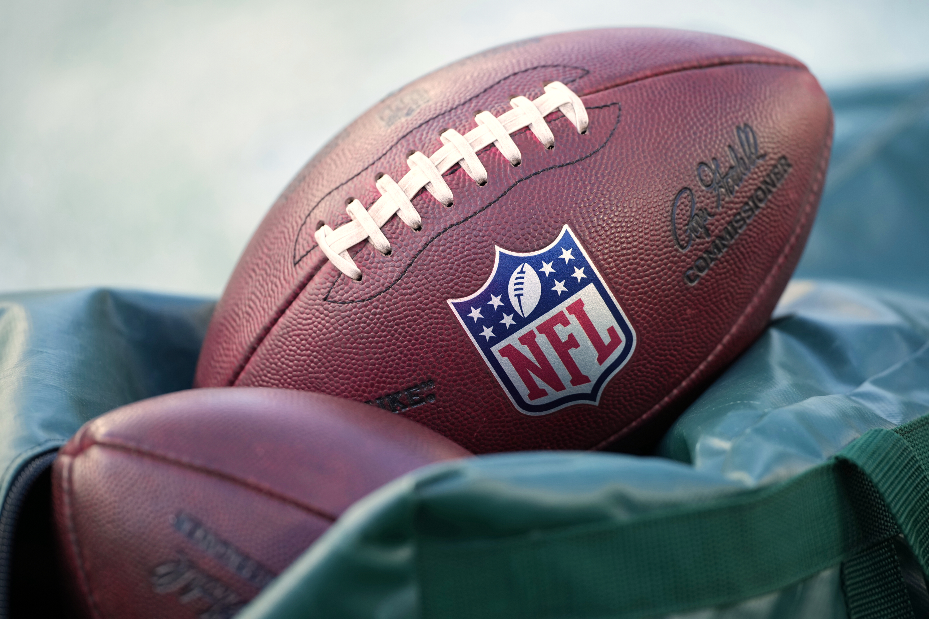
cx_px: 464
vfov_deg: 4.6
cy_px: 310
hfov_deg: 6.9
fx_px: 7741
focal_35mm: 300
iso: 640
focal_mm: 300
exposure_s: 1/640
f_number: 2.8
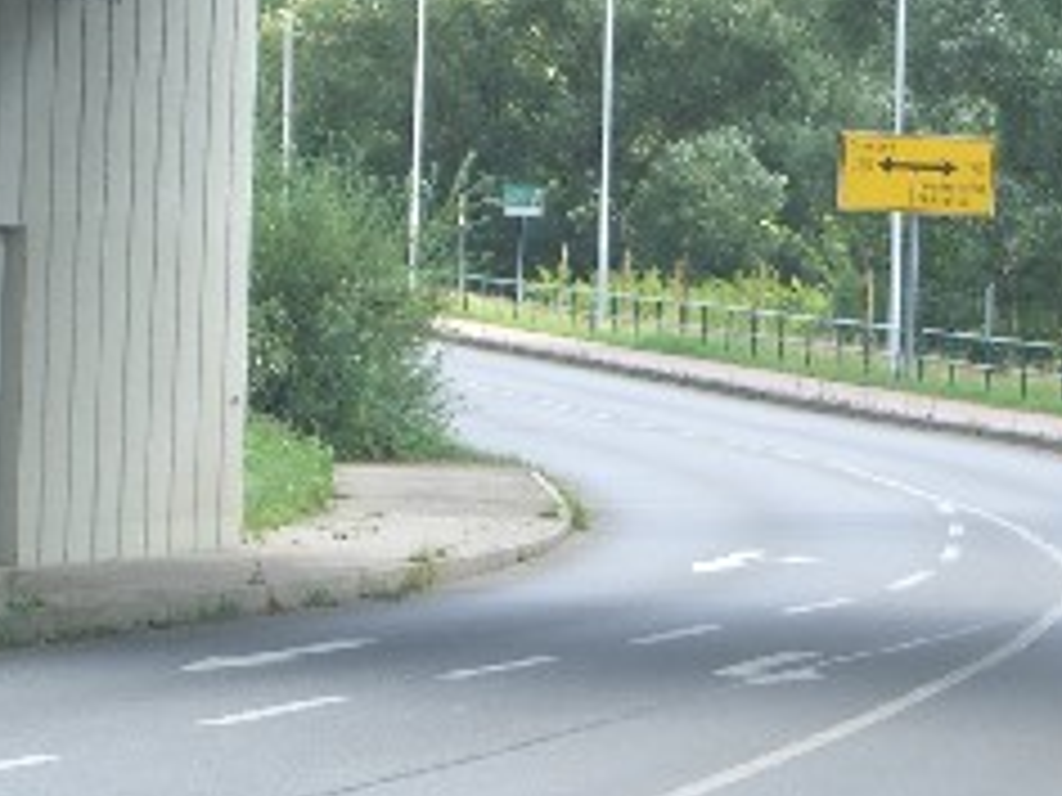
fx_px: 8652
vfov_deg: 5.3
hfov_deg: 7.0
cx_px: 1069
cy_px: 88
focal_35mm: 282
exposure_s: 1/80
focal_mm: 23.7
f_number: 5.1
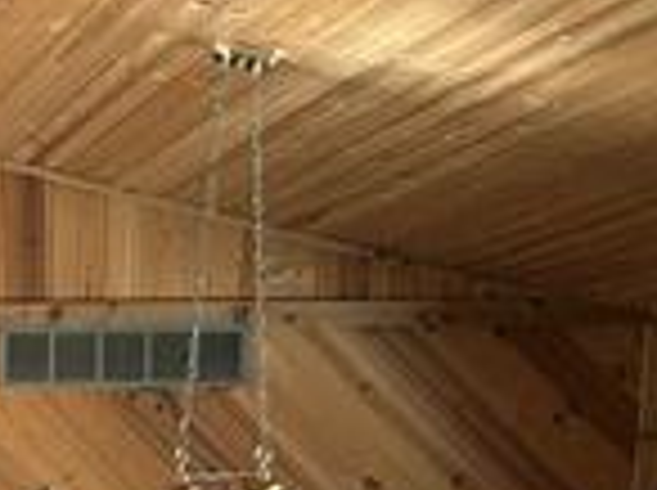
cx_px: -490
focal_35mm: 114
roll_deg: +0.0
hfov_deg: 15.2
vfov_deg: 12.1
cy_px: 841
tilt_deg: -7.1
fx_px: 2160
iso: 160
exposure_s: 1/60
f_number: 1.5
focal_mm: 5.7
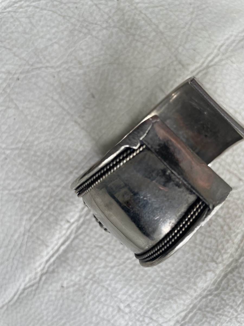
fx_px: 244
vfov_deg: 67.3
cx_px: 122
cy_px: 163
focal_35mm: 26
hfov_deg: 53.1
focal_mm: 4.2
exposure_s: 1/121
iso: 80
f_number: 1.6
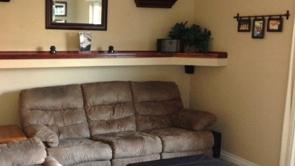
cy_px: 93
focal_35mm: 51
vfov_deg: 23.5
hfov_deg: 40.1
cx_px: 101
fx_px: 399
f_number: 2.4
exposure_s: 1/20
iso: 200
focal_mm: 4.12
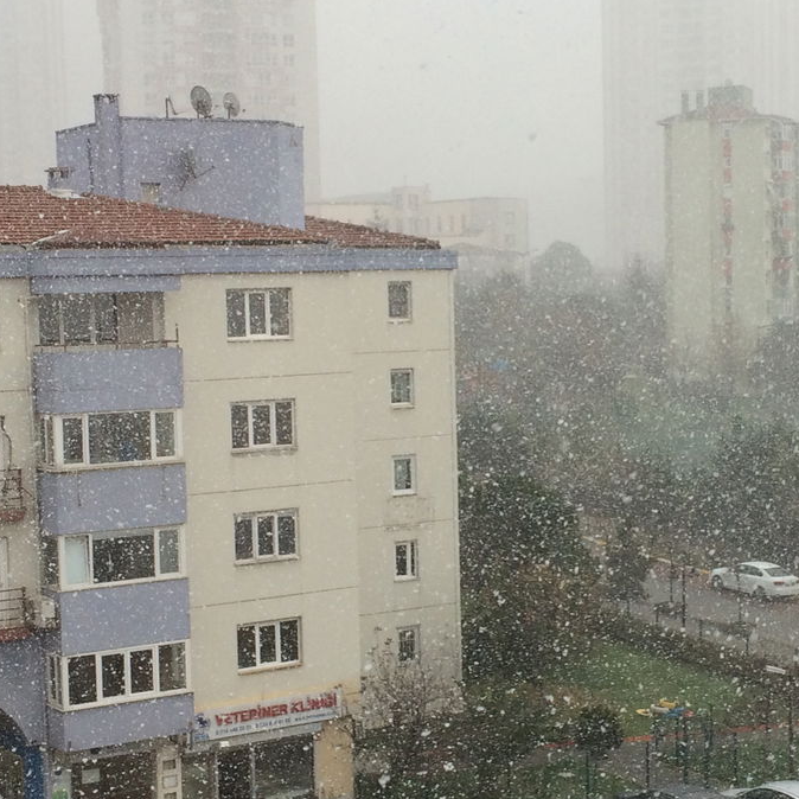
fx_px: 1906
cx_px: 479
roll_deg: +1.7
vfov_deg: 23.7
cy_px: 441
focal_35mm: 73
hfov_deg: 23.6
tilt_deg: -7.2
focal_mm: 4.15
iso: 32
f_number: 2.2
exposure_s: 1/146
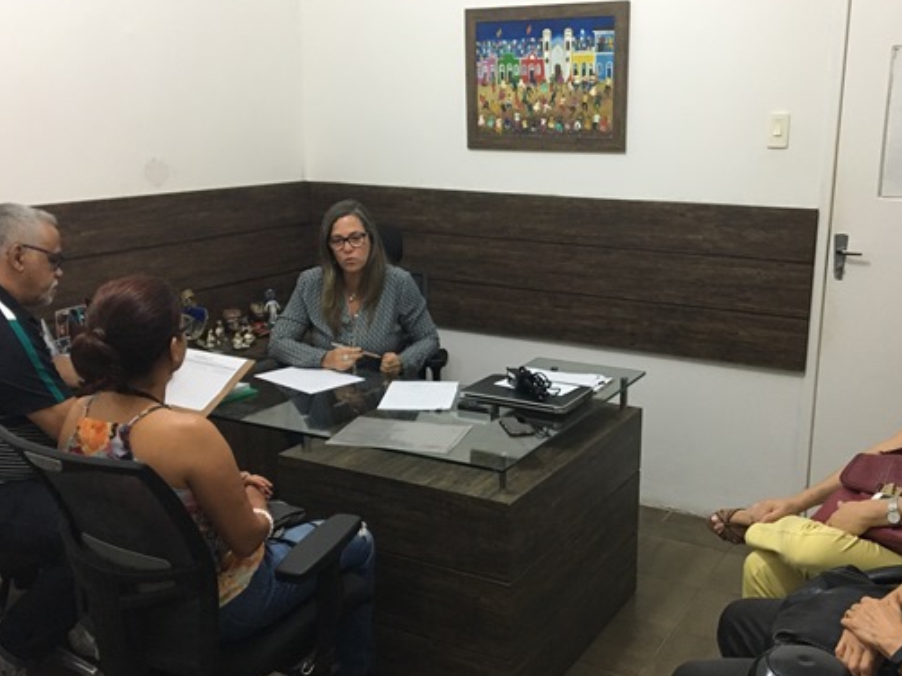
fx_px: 964
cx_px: 537
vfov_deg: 38.6
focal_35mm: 37
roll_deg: -0.9
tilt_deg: -12.5
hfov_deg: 49.9
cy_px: 351
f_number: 2.2
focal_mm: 4.15
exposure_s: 1/30
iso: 160
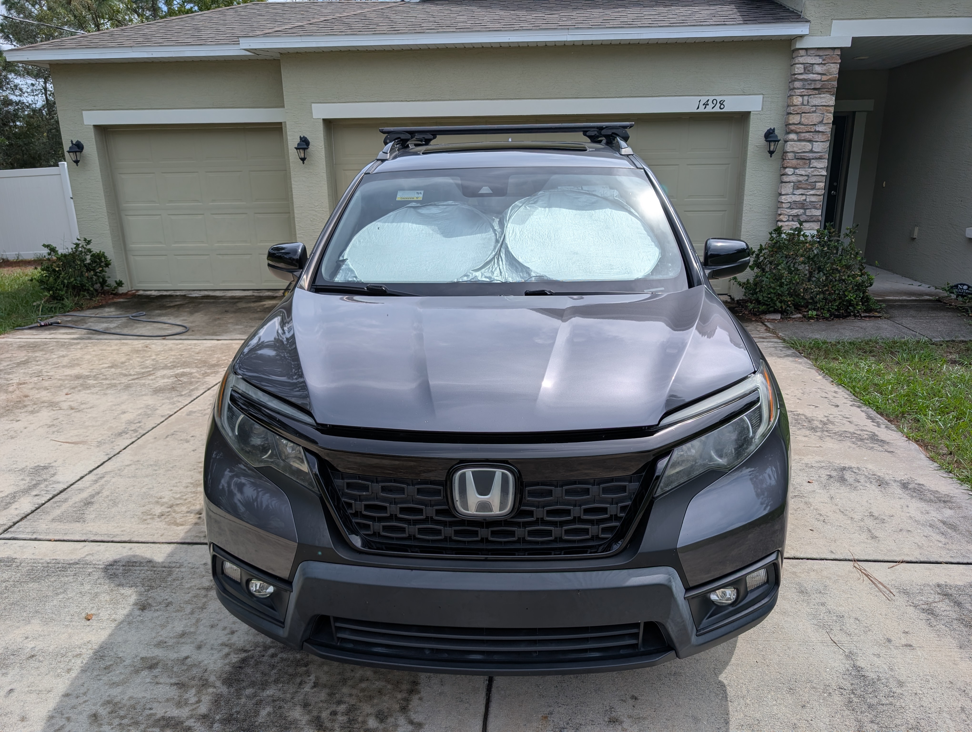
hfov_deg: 71.5
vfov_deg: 56.9
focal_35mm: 24
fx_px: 675
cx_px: 486
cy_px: 366
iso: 22
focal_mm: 6.9
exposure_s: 1/1497
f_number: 1.68
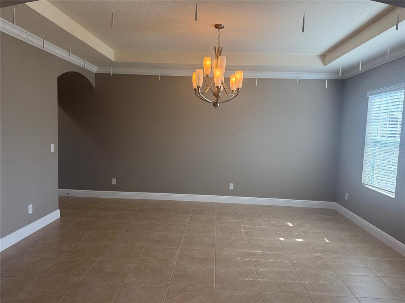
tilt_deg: -4.9
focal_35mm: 24
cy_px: 152
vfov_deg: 56.8
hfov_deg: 71.6
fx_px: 281
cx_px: 202
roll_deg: -2.3
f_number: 1.78
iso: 160
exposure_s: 1/232
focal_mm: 6.76
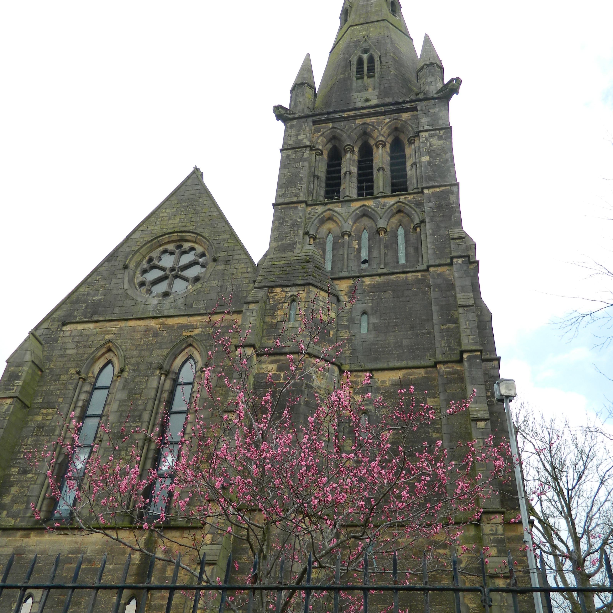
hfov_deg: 54.0
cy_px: 322
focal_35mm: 30
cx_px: 308
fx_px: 601
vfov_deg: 54.0
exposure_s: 1/400
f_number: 3.1
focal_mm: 4.5
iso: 80
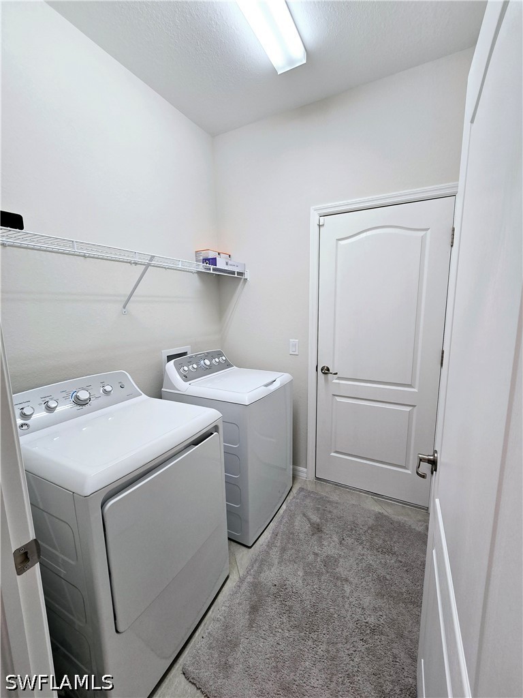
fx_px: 262
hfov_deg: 89.9
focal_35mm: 13
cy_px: 349
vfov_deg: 106.2
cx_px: 262
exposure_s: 1/60.2
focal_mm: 2.2
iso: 64
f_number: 2.2
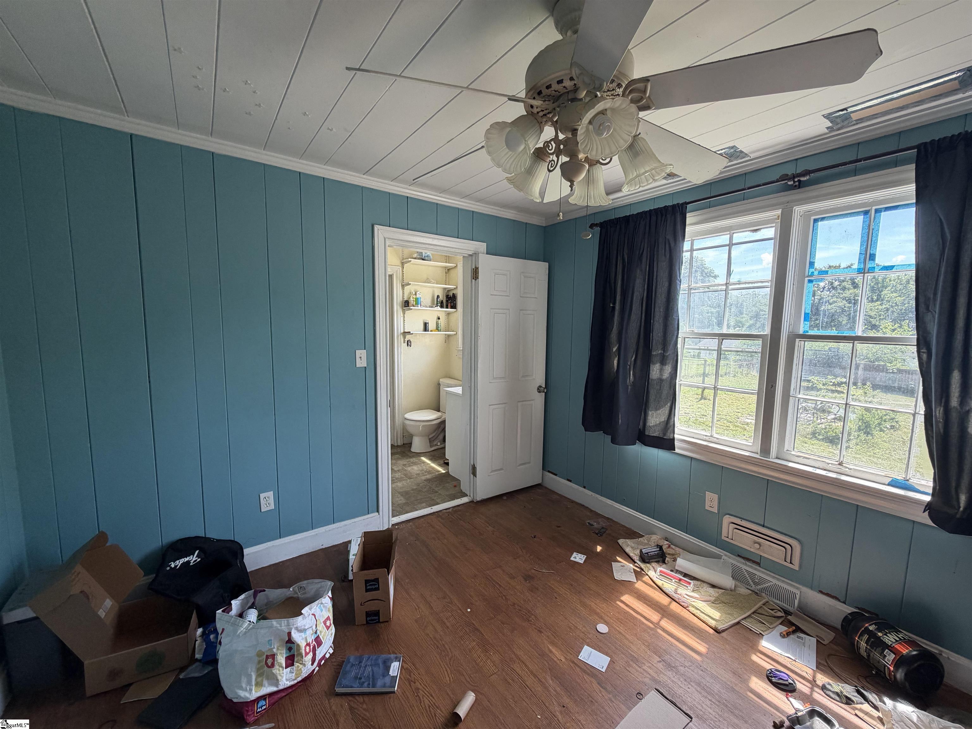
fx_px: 393
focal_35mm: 14
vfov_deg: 85.7
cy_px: 364
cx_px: 486
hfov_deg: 102.1
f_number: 2.2
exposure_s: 1/121
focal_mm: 2.22
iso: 100
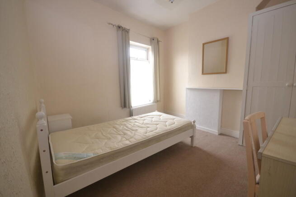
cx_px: 148
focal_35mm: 15
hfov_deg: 100.4
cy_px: 98
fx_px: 123
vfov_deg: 77.4
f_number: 4.5
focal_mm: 10
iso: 400
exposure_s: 1/80
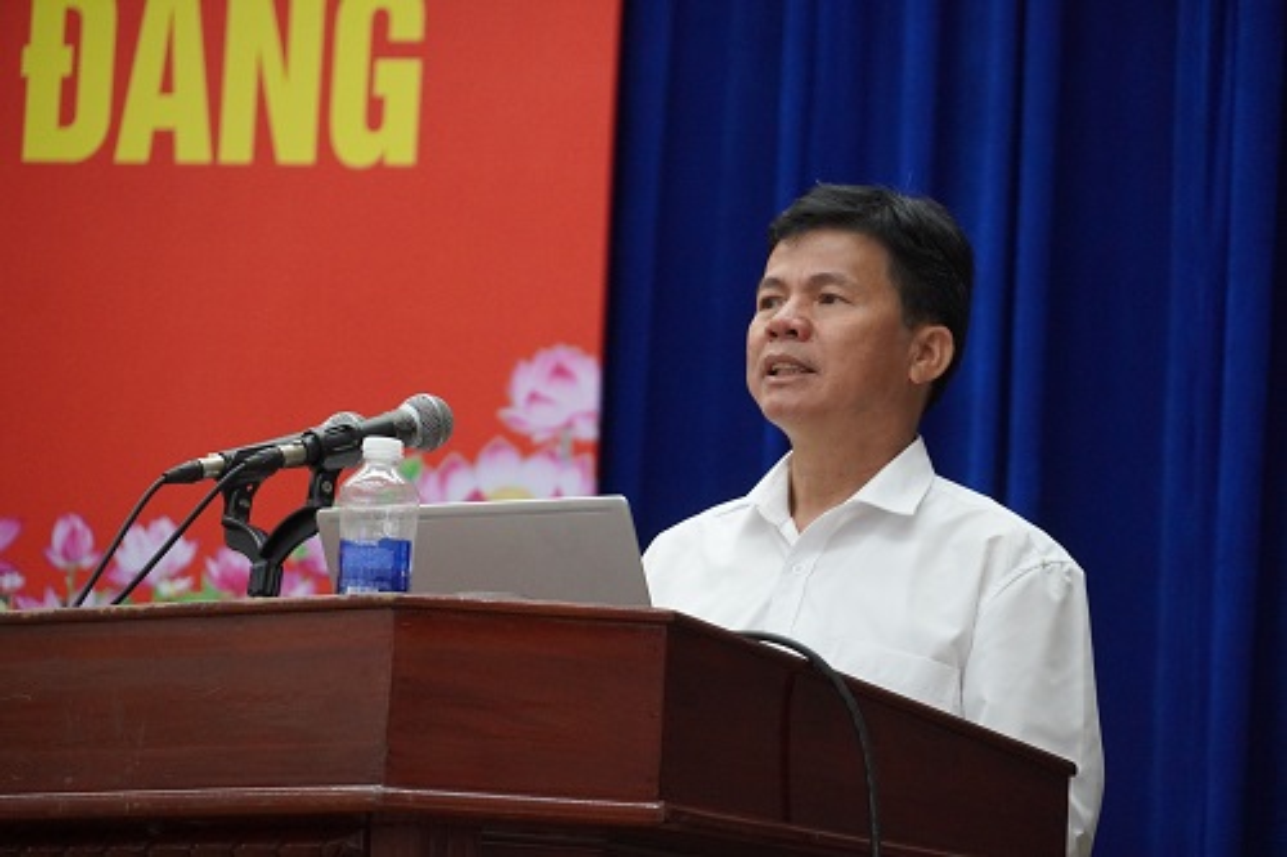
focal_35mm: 189
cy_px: 428
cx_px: 644
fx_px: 6754
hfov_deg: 10.9
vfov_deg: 7.3
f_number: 5.6
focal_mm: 126
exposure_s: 1/200
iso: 3200
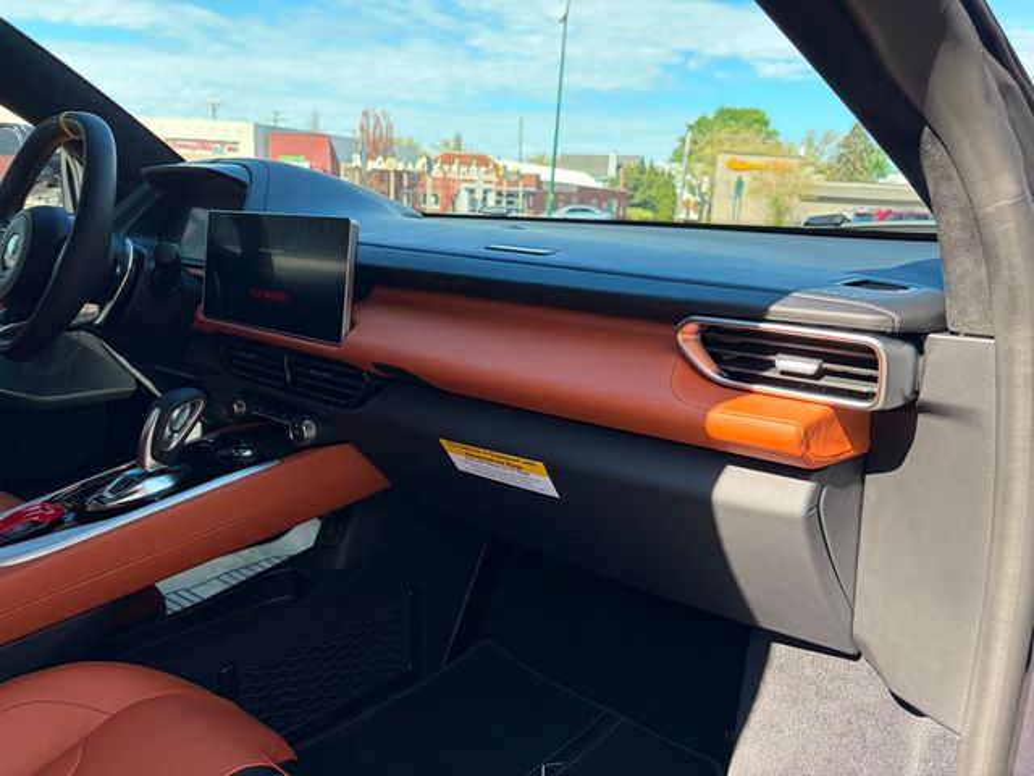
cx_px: 517
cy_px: 388
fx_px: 777
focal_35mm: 26
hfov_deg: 67.3
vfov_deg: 53.1
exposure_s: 1/384
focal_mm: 5.96
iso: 50
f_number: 1.6
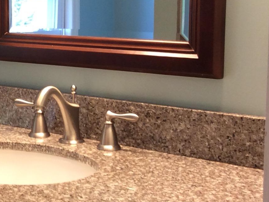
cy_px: 79
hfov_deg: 19.5
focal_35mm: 96
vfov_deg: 15.4
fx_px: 746
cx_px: -38
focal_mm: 3.3
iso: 50
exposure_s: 1/24
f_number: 2.4
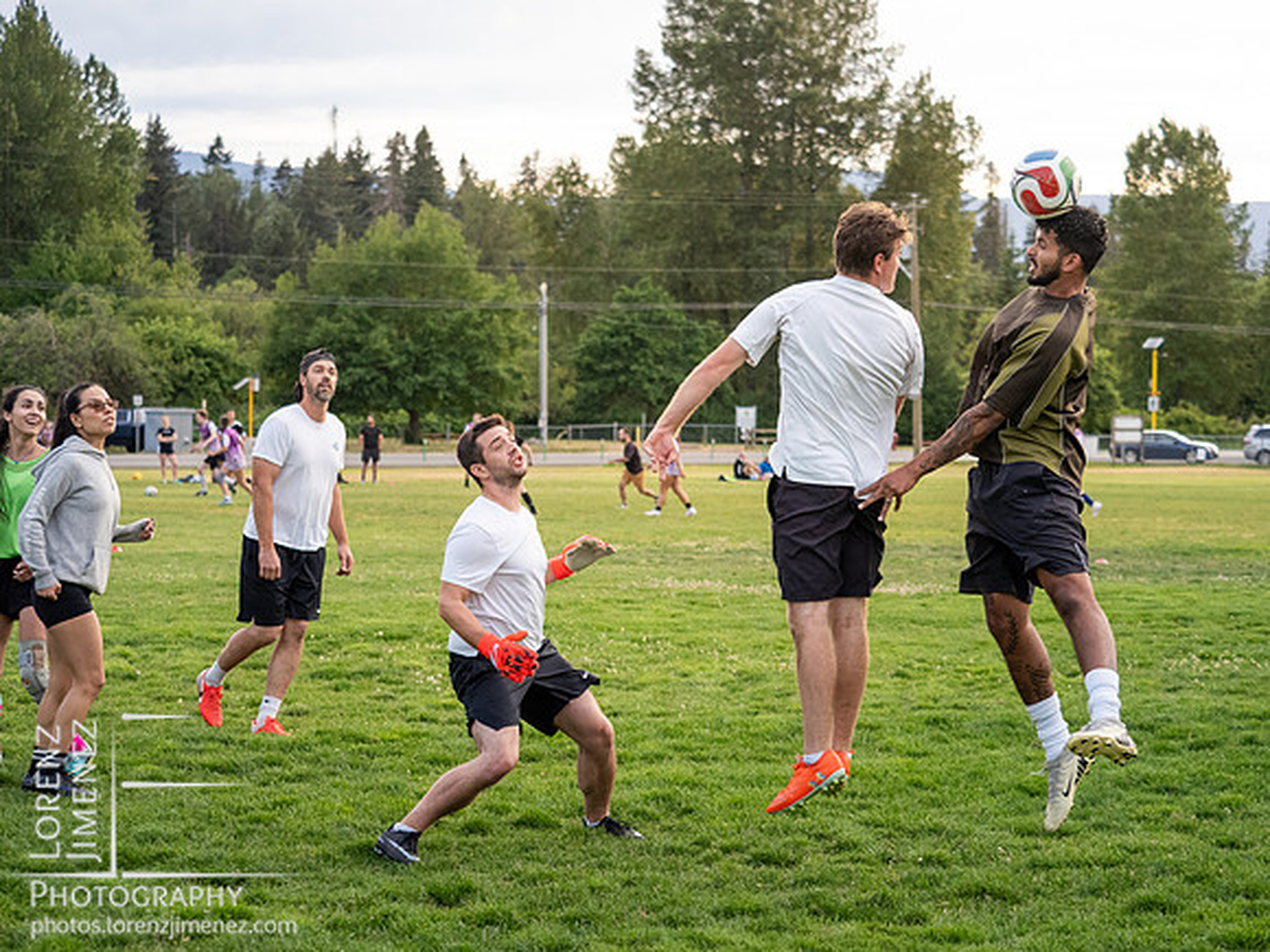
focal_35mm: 85
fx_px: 3133
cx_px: 648
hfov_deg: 22.9
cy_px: 477
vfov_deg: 17.3
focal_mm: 40
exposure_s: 1/1000
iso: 800
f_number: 2.8
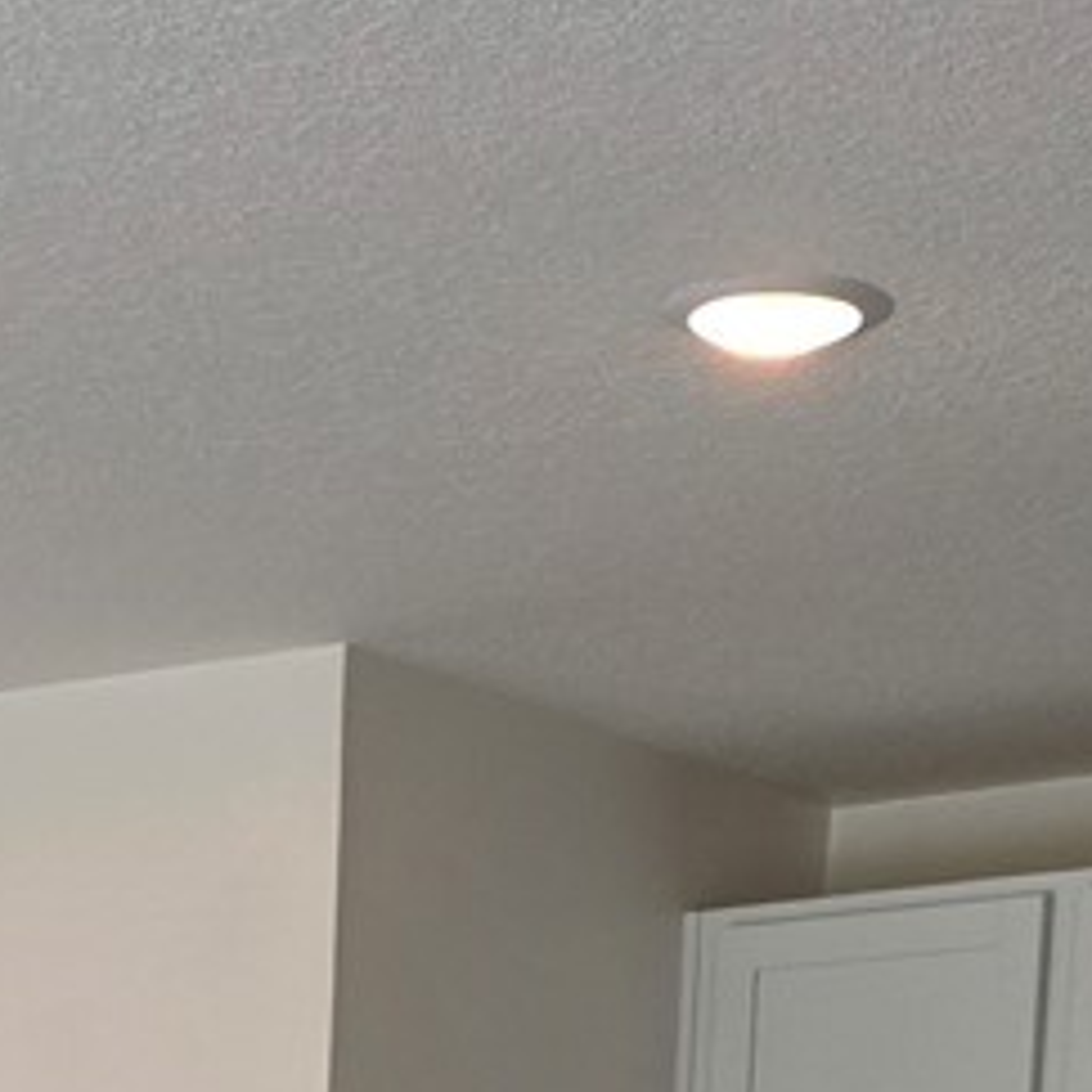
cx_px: -31
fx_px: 4783
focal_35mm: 134
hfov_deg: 12.8
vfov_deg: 11.1
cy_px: 2544
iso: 32
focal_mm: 6.25
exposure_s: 1/120
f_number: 1.7
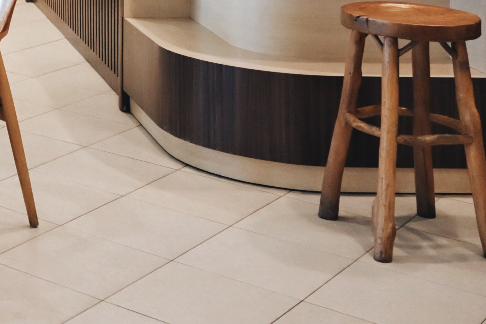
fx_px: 1161
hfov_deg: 20.9
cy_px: -193
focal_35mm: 86
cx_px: -196
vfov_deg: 14.6
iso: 3200
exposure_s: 1/320
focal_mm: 24
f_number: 2.8
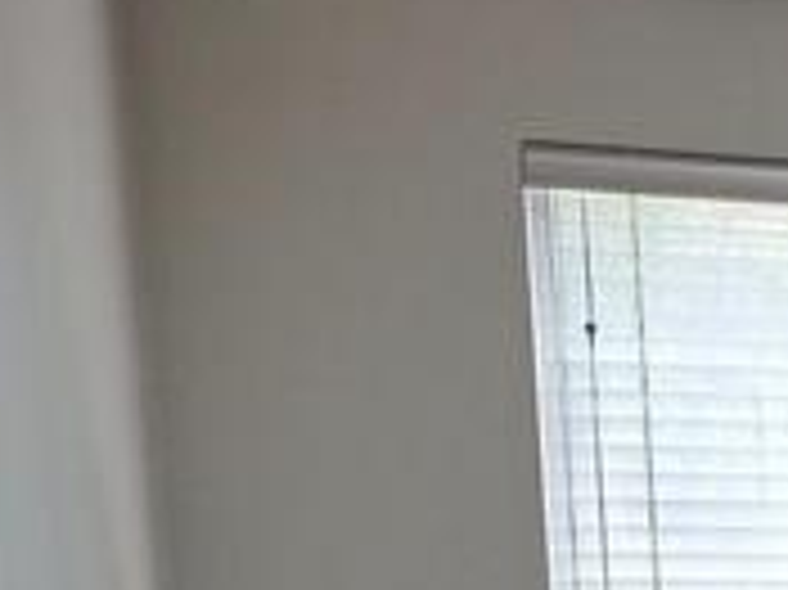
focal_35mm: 105
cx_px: 1581
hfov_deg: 15.1
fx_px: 2389
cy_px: 959
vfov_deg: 13.1
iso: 200
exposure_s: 1/60
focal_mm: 5.54
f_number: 1.8
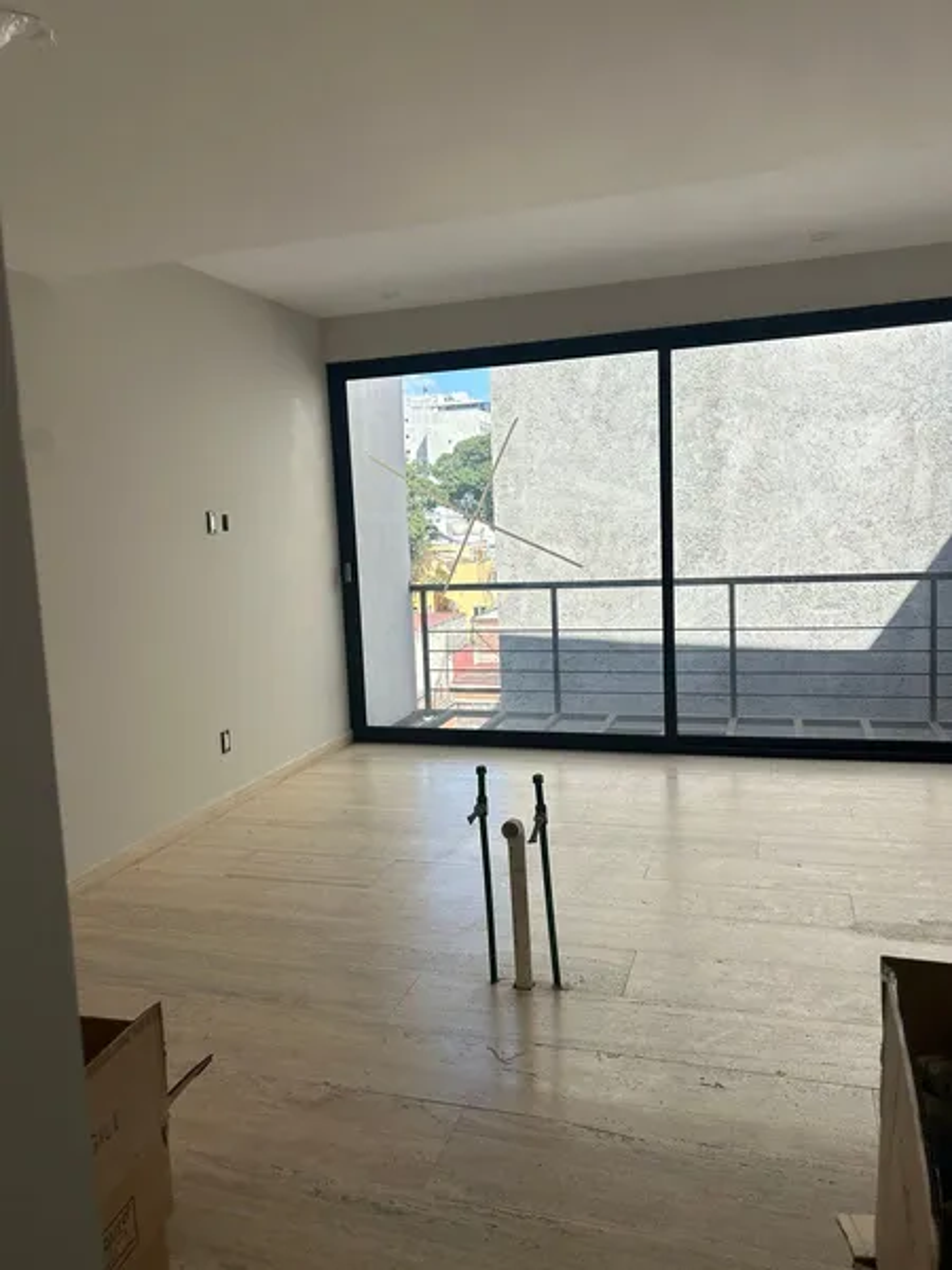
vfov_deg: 67.3
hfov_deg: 53.1
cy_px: 635
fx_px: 953
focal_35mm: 26
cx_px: 476
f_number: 1.5
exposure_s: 1/1079
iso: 50
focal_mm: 5.7
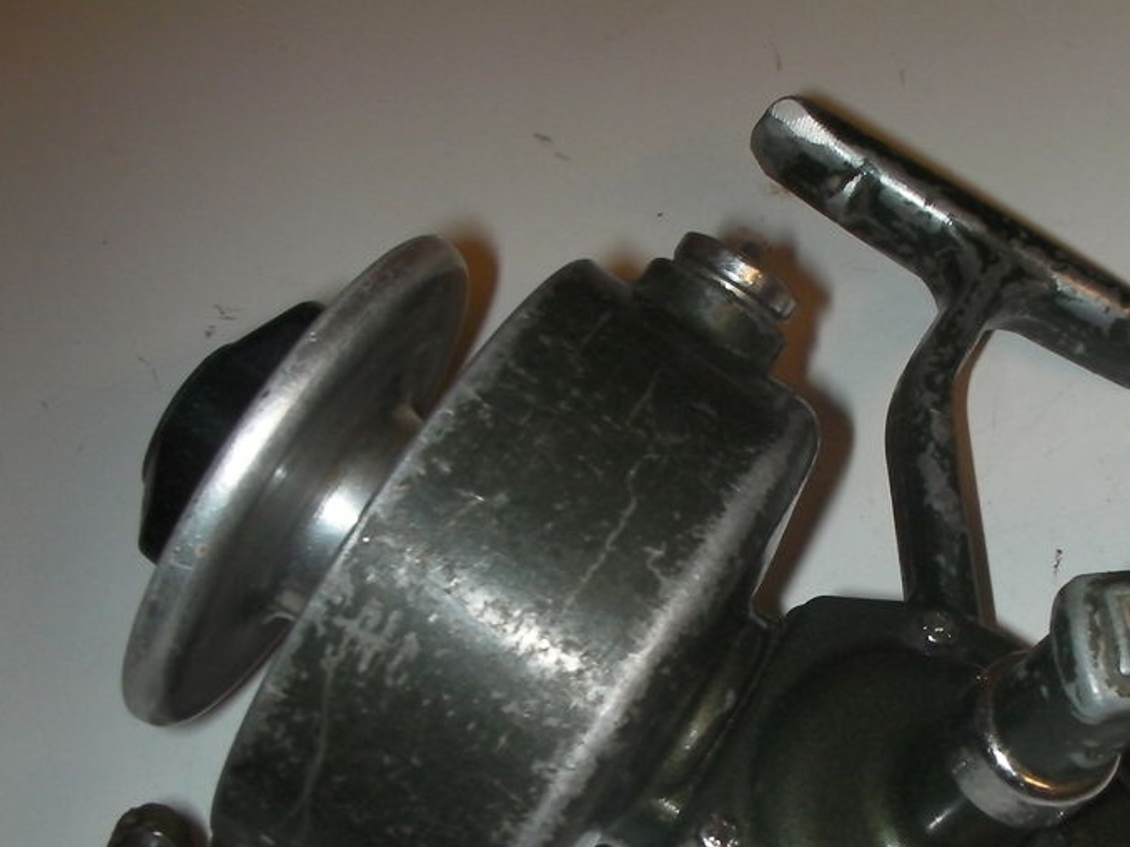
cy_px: 582
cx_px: 810
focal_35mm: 56
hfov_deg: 33.8
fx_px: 1828
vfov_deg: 25.9
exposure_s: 1/30
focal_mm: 6.3
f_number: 5.6
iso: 200
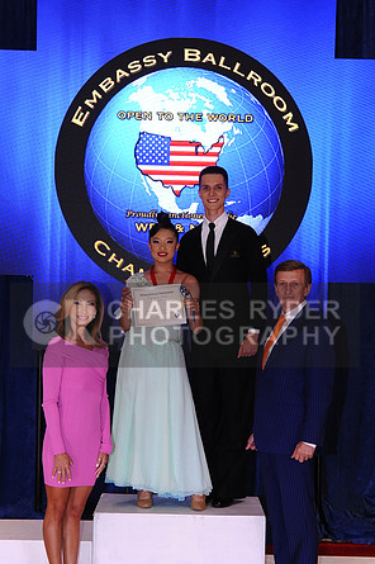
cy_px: 326
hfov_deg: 18.6
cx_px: 185
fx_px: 1142
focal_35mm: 73
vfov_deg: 27.7
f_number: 5.6
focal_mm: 56
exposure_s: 1/250
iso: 2000
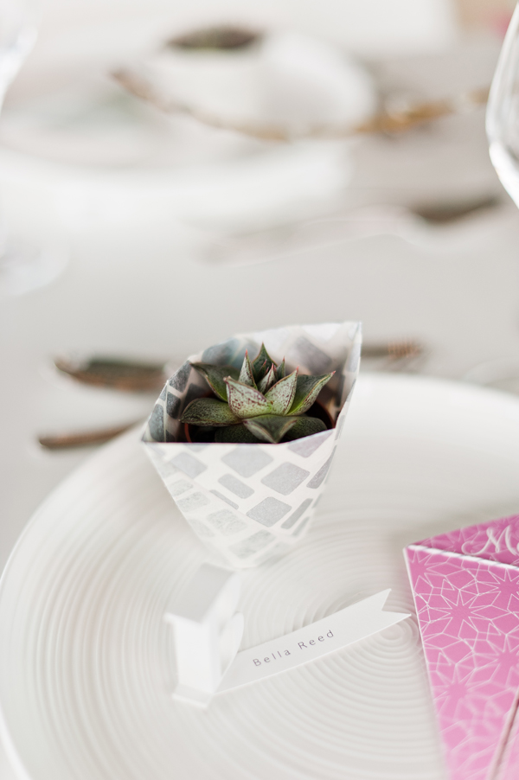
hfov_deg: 27.0
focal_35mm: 50
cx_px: 260
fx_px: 1083
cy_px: 390
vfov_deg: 39.6
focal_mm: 50
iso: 200
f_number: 2
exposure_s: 1/320
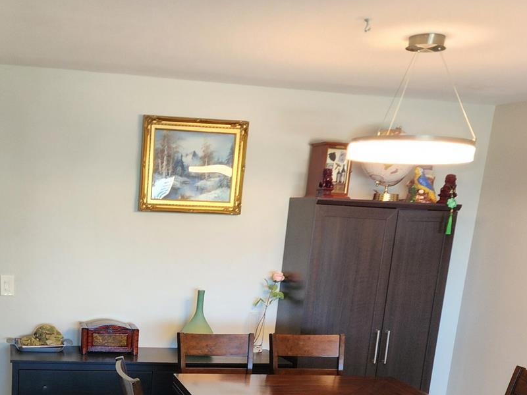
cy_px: 369
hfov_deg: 40.0
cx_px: 126
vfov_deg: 29.9
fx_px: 700
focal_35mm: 46
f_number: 1.8
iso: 160
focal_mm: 6.4
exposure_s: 1/60
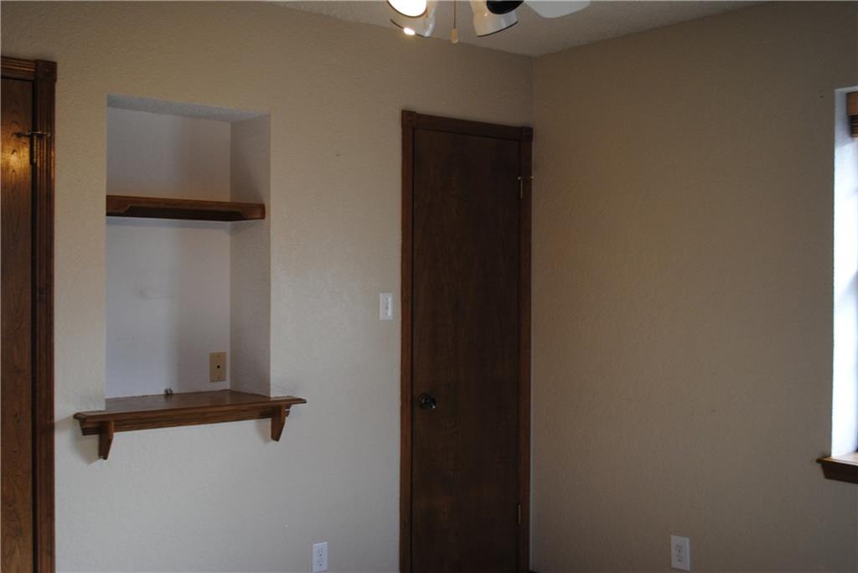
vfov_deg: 34.3
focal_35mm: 39
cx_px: 429
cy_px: 286
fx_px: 930
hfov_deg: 49.5
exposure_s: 1/30
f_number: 4.2
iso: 280
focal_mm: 26
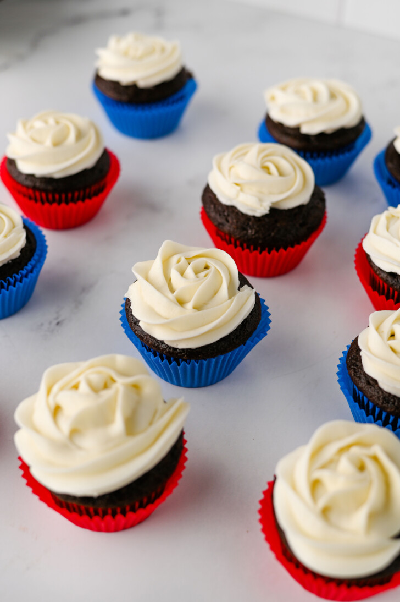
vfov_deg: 39.6
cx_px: 200
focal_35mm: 50
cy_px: 301
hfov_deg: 27.0
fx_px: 834
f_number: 4
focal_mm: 50
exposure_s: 1/100
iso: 100
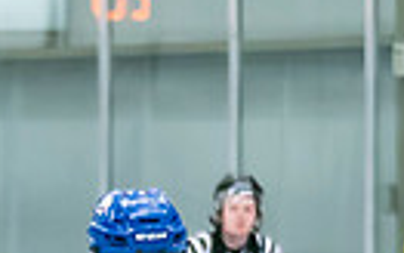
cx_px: 10
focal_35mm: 805
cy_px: 543
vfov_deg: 1.6
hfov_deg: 2.6
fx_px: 8867
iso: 1600
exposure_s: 1/640
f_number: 2.8
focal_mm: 95
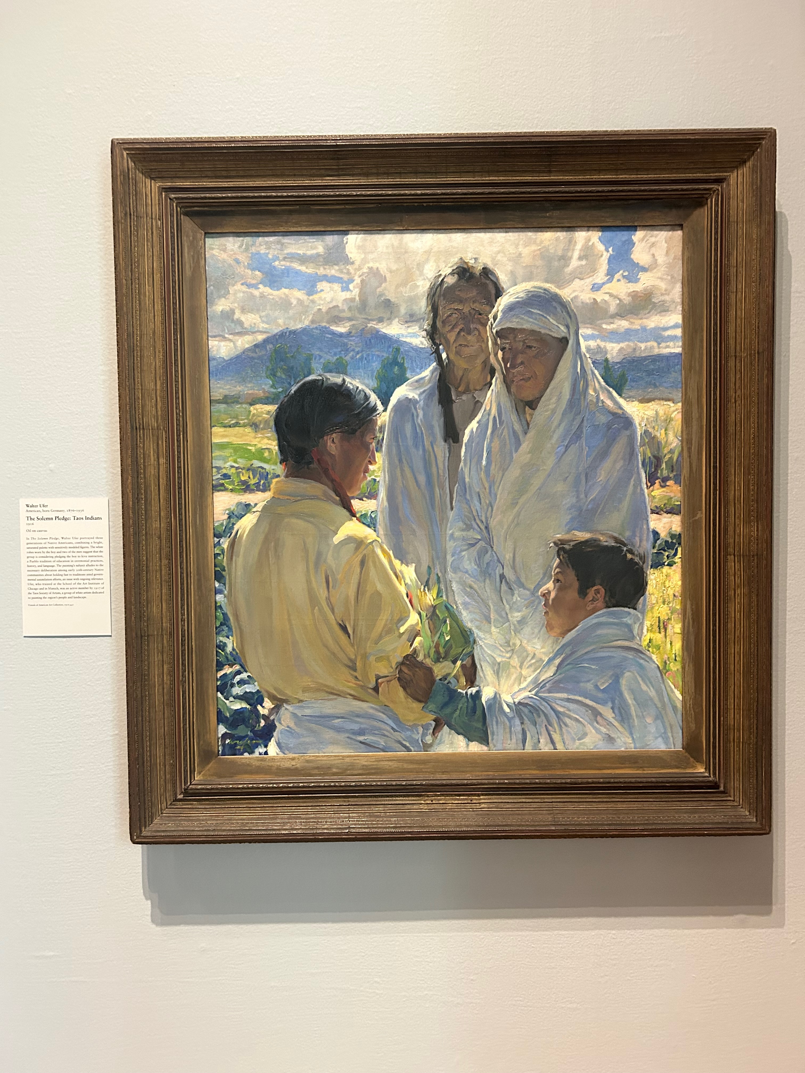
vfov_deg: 67.3
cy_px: 536
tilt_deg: -2.5
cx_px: 402
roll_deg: +0.4
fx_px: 806
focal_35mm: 26
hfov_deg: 53.1
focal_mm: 5.7
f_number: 1.5
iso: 500
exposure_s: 1/60
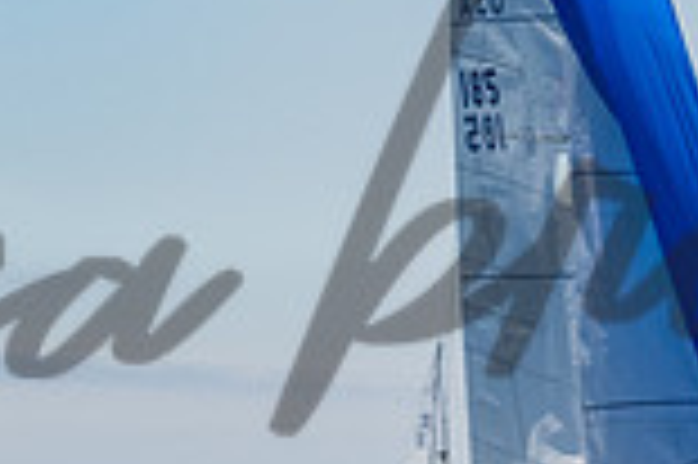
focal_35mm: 460
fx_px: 8909
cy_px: 225
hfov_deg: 4.5
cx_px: 653
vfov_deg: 3.0
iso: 640
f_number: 14
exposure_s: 1/1250
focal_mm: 82
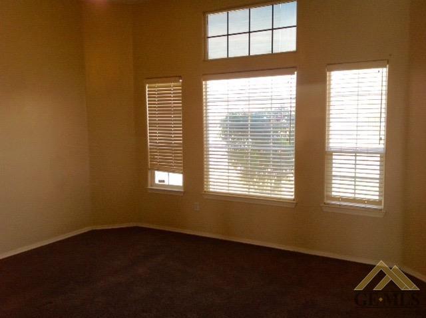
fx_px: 430
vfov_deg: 40.6
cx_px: 213
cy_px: 159
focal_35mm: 35
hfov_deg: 52.7
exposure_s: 1/120
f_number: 2.4
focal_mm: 4.28
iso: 100
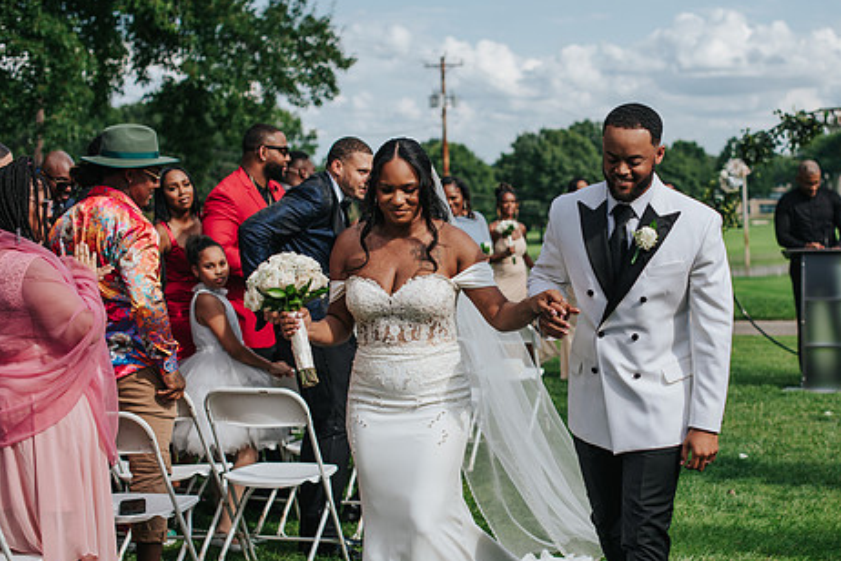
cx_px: 529
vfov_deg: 20.6
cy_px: 285
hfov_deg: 30.4
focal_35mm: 66
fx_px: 1542
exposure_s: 1/1600
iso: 110
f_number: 3.2
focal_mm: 50
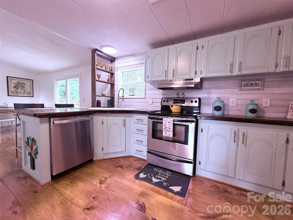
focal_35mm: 14
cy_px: 110
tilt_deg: -3.8
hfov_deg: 102.1
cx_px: 146
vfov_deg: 85.7
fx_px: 119
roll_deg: -1.7
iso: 200
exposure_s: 1/60
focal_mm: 2.22
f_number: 2.2
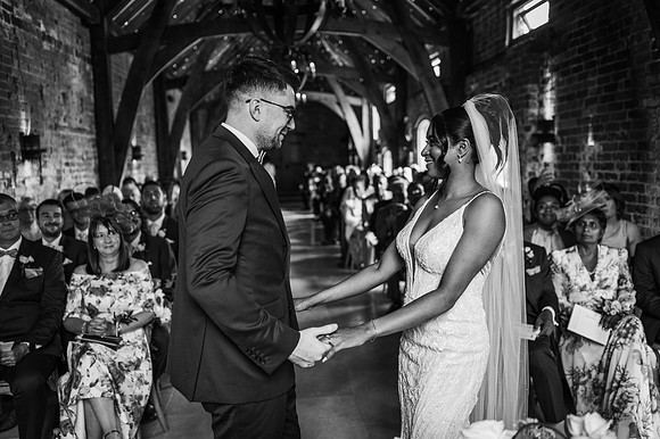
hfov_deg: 54.5
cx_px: 330
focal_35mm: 35
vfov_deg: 37.8
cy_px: 220
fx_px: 641
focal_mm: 35
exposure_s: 1/200
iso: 720
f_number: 2.2
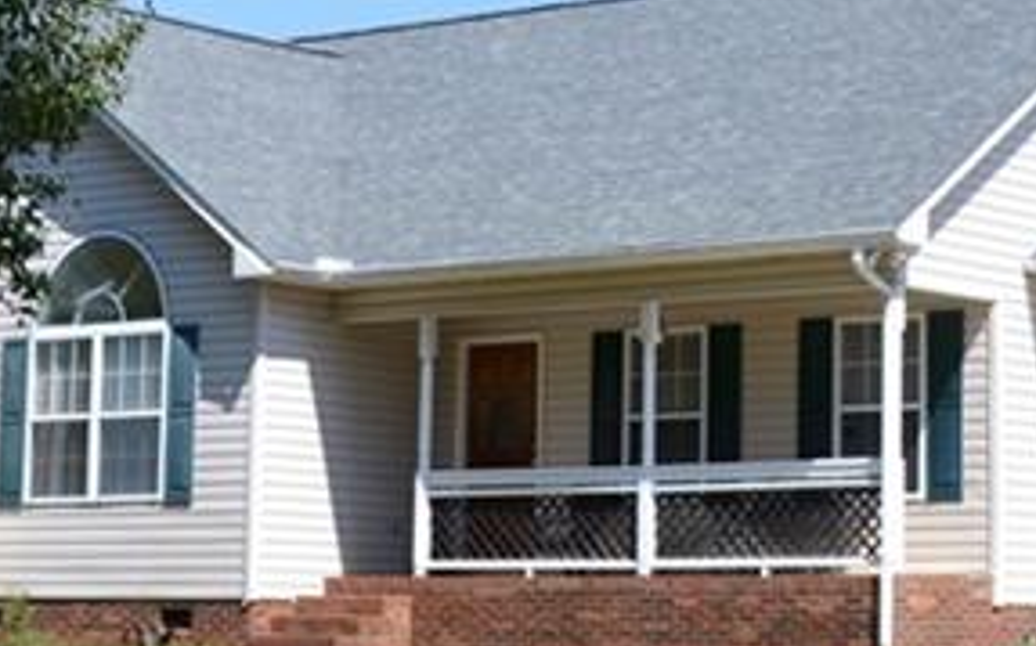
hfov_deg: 18.9
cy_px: 130
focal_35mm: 109
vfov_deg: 11.9
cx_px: 819
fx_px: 3076
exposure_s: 1/200
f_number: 7.1
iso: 100
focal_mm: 20
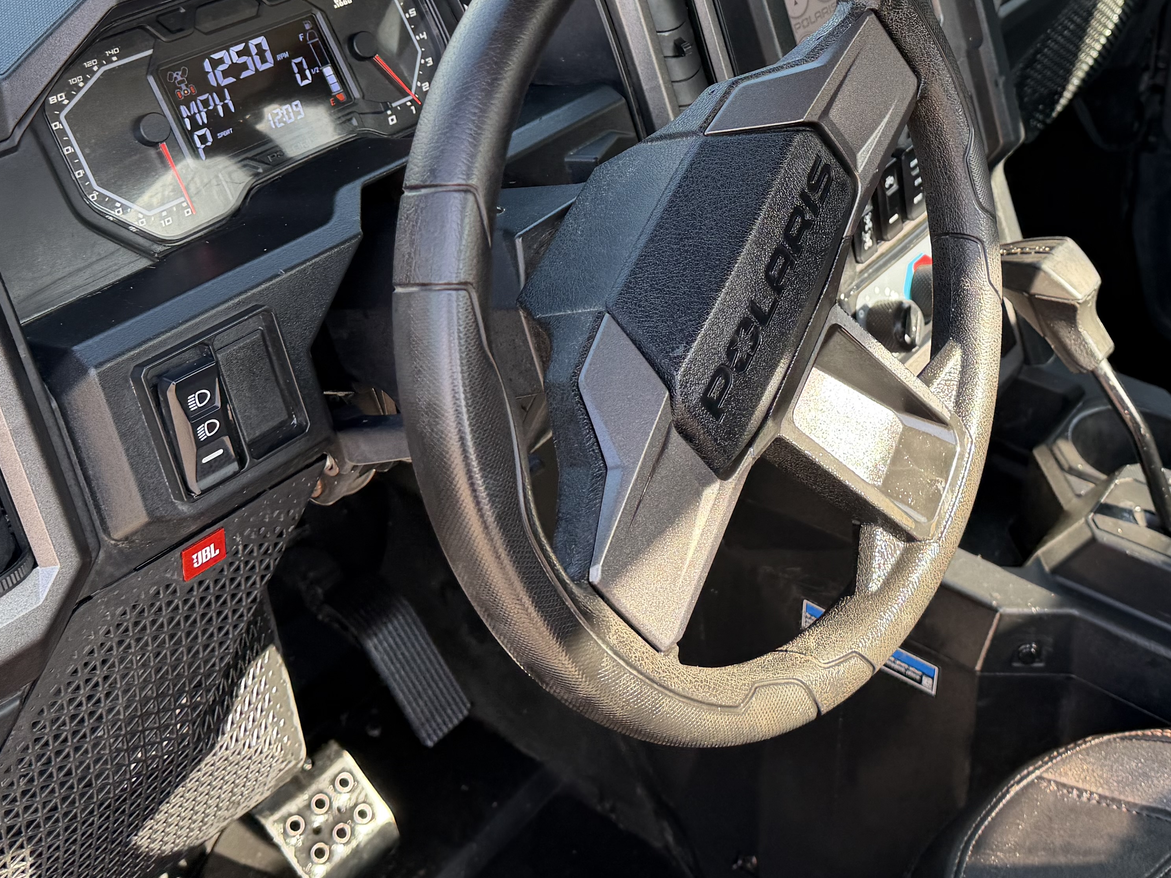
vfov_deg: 29.9
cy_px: 55
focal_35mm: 46
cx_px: 796
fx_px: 1556
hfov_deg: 40.6
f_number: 1.78
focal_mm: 6.76
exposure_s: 1/184
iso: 100
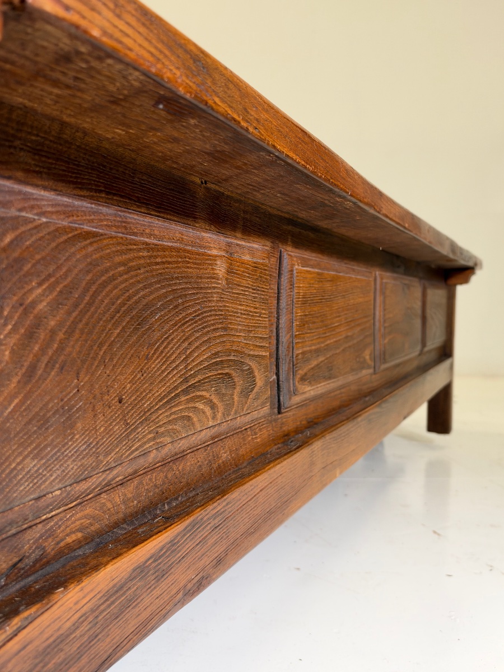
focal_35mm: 30
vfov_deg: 60.0
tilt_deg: -1.6
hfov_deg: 46.8
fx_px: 582
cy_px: 336
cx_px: 252
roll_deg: -1.4
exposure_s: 1/50
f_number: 1.8
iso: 200
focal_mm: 6.93
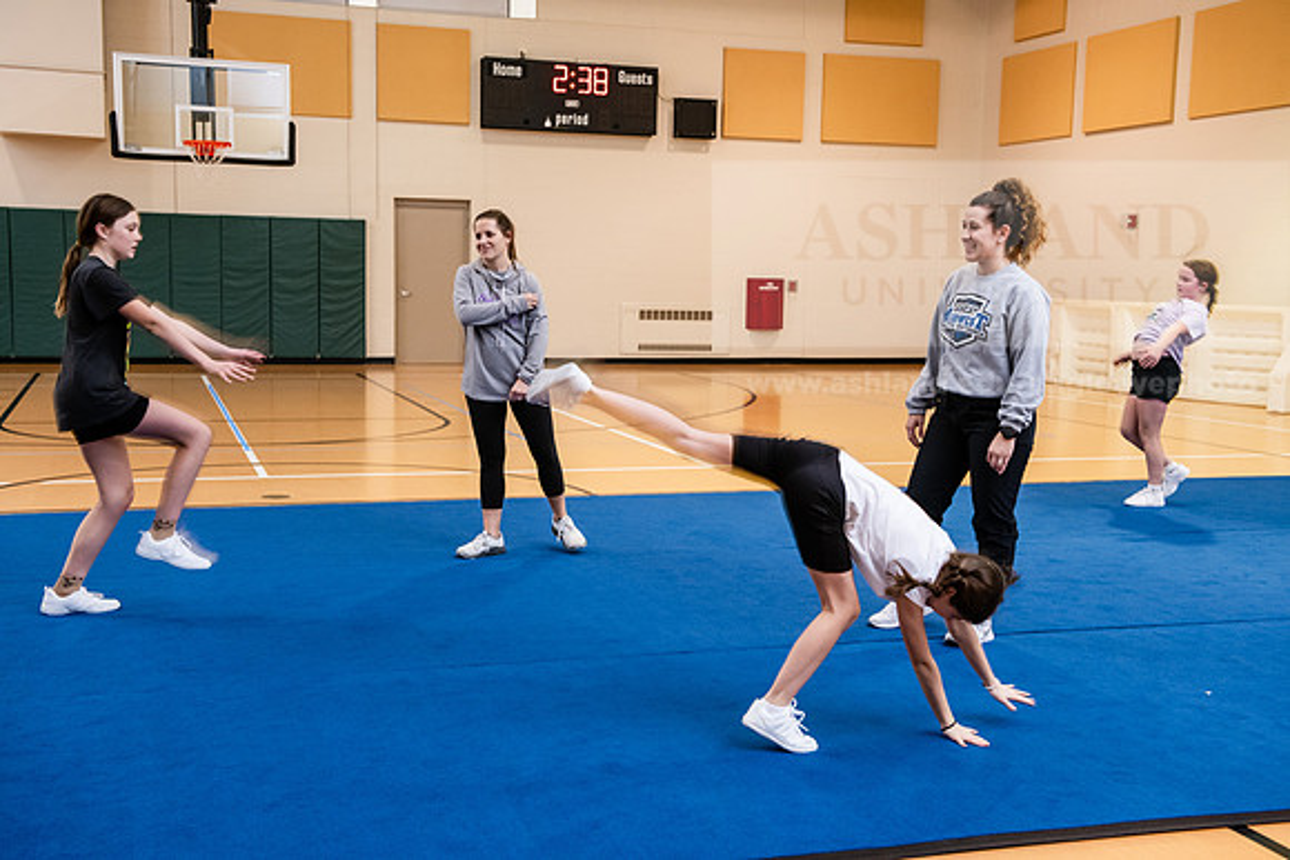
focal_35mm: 45
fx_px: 1613
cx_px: 645
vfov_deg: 29.9
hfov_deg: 43.6
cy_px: 430
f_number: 5
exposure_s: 1/80
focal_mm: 45
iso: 2000
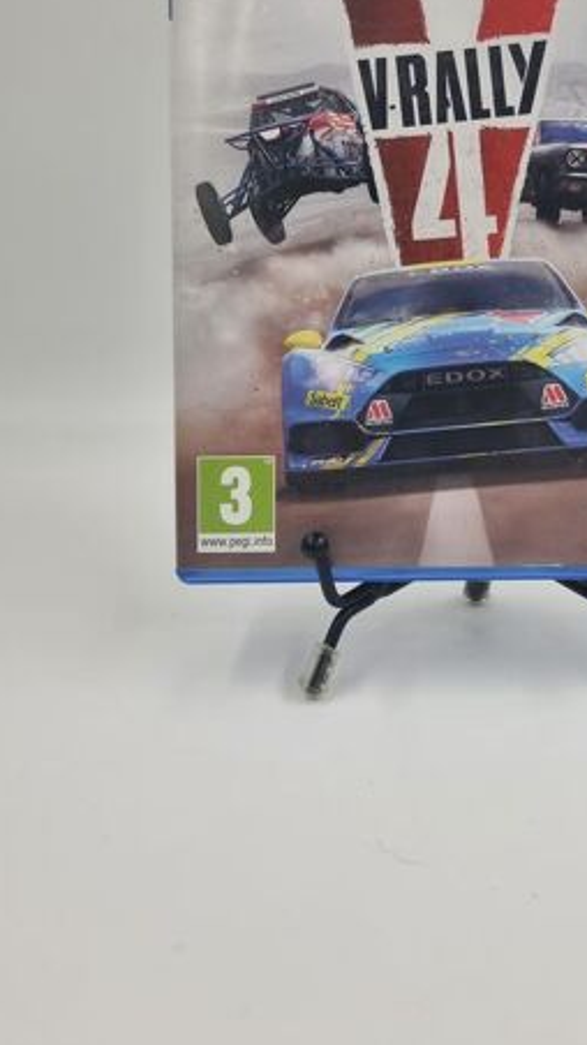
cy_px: 317
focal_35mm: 37
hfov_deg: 31.2
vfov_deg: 52.6
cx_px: 467
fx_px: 1025
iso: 50
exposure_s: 1/120
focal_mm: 6.7
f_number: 1.8
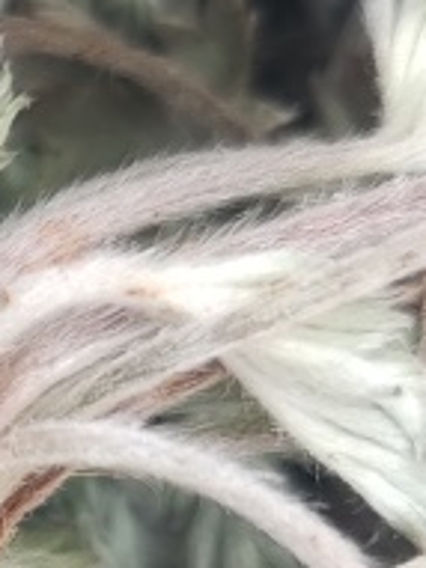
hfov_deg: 9.6
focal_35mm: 140
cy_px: 727
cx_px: -548
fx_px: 2300
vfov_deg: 13.6
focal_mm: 4.71
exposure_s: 1/50
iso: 75
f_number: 1.79
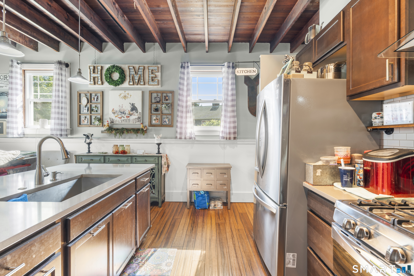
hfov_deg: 96.7
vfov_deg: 73.7
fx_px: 184
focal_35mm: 16
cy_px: 138
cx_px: 207
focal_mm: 16
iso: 200
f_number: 9
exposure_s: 2
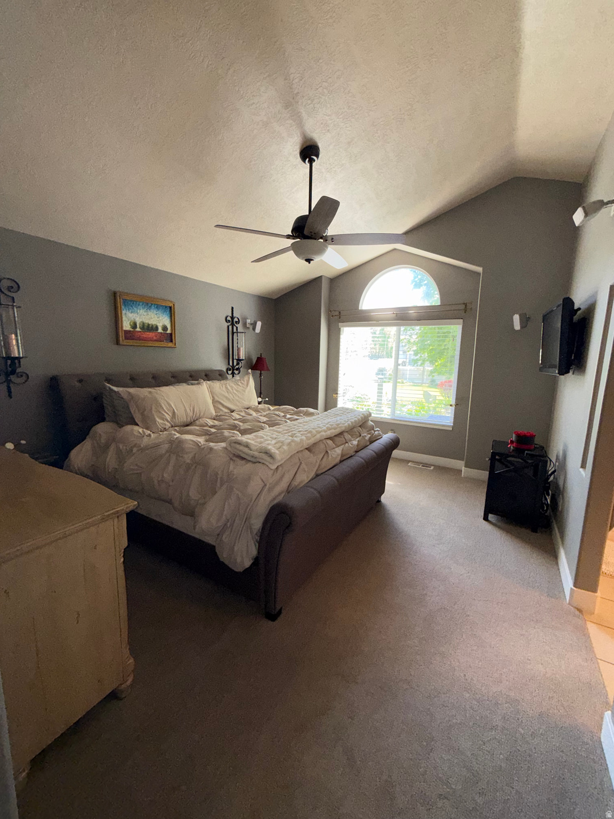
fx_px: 331
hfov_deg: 85.7
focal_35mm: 14
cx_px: 307
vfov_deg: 102.1
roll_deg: -1.2
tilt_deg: -8.8
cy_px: 410
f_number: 2.2
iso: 100
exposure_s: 1/122
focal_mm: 2.22
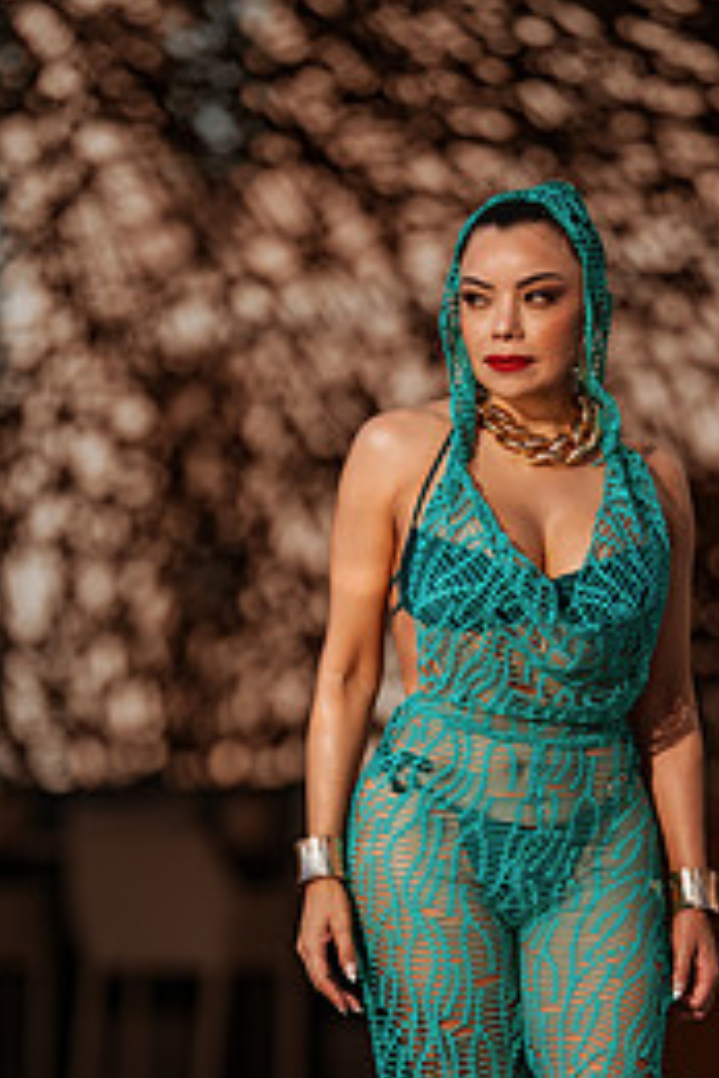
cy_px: 838
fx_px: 6980
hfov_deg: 5.9
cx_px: 384
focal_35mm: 233
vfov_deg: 8.8
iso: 80
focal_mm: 135
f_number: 1.8
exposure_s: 1/3200
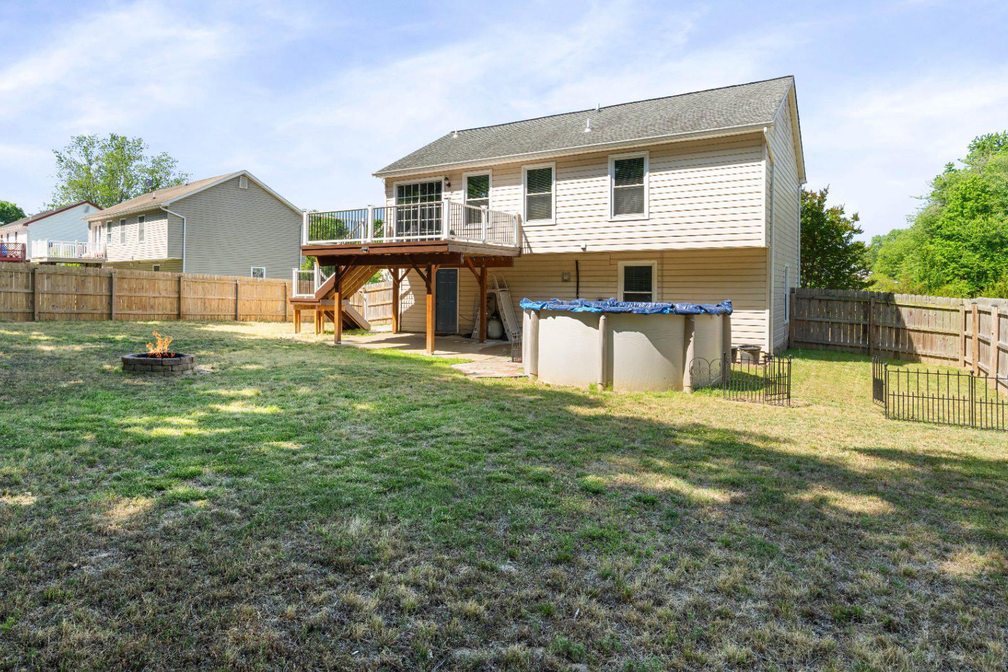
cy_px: 287
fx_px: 616
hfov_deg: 78.2
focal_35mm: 22
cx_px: 436
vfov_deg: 57.0
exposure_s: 1/50
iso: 500
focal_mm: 17
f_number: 9
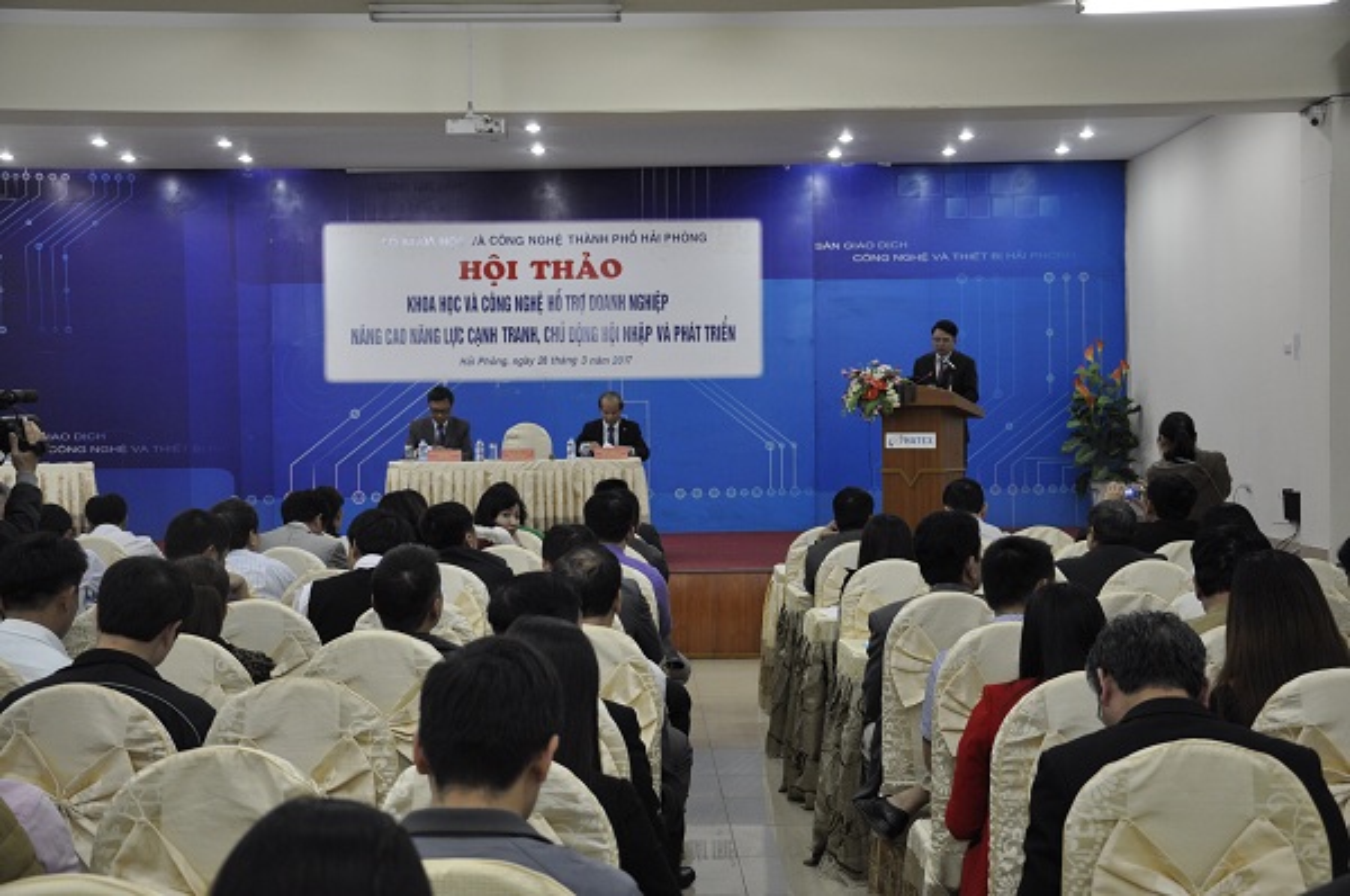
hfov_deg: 41.2
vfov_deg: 28.0
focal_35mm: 48
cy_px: 448
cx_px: 675
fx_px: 1797
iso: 640
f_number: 4.2
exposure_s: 1/50
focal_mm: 32
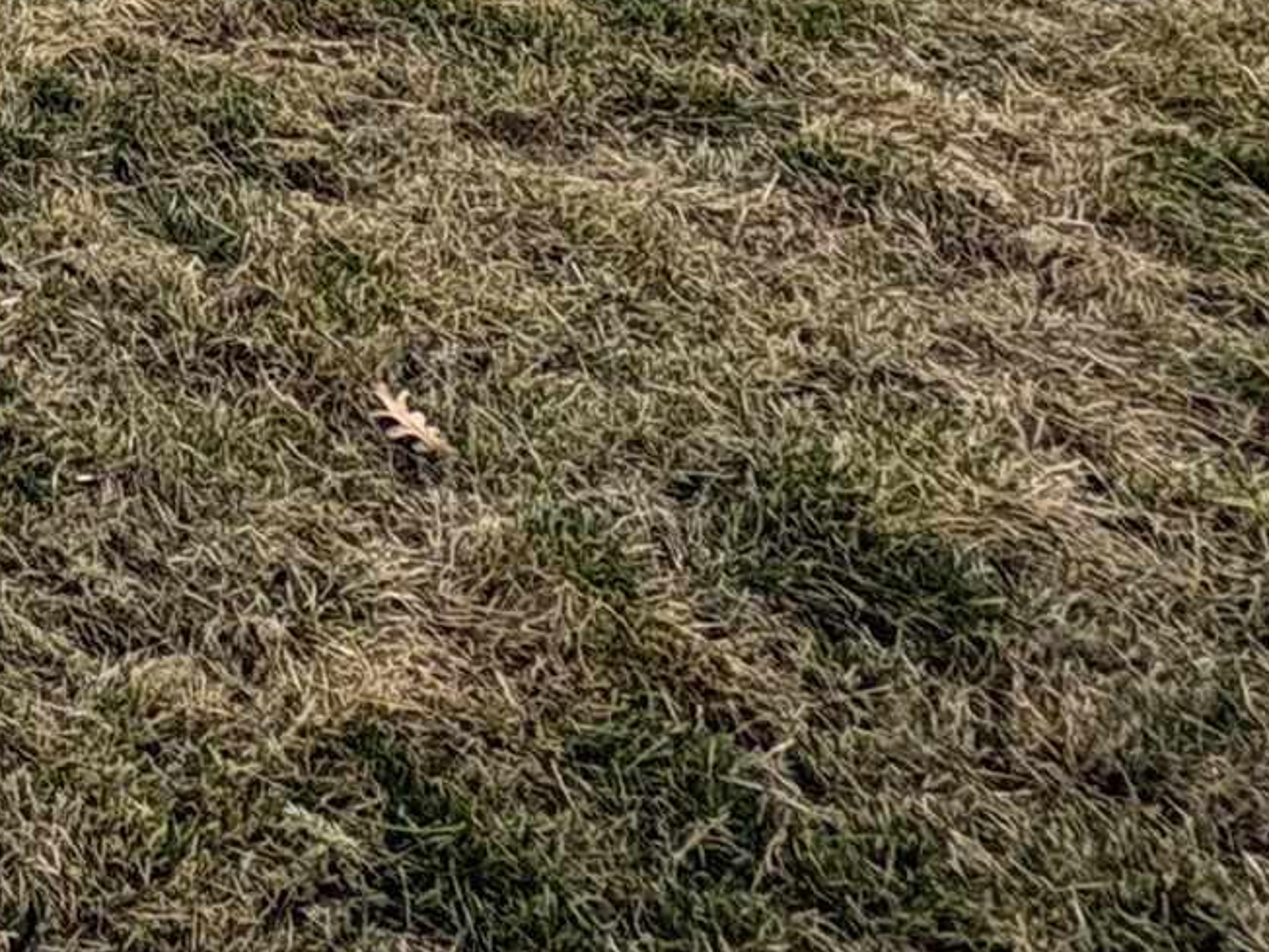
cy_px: -1273
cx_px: -1055
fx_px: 2420
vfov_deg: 14.8
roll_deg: +0.8
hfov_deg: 20.3
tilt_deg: +0.1
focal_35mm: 66
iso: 50
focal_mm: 2.22
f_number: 2.2
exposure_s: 1/812
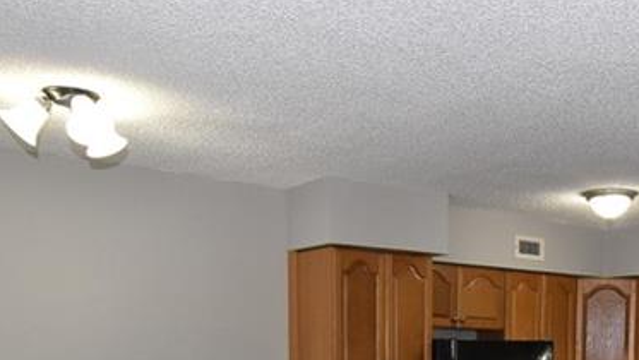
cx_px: 517
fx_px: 804
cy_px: 440
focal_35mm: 47
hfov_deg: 41.4
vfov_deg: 23.0
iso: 1600
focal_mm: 11
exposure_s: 1/100
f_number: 8
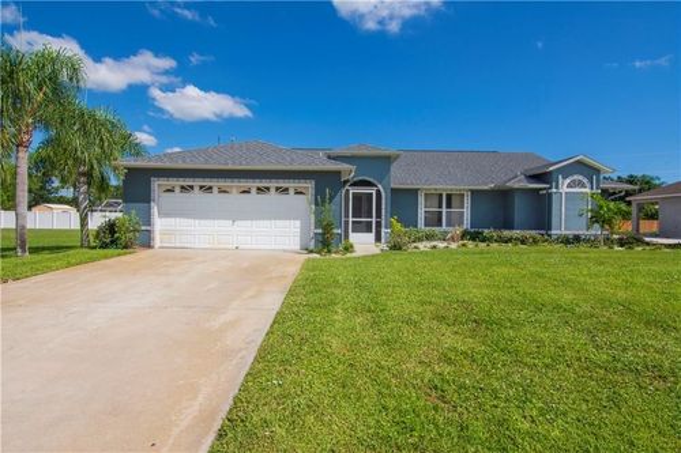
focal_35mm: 20
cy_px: 226
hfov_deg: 85.4
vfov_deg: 63.2
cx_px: 340
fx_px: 369
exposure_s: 1/250
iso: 320
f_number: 16
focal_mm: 13
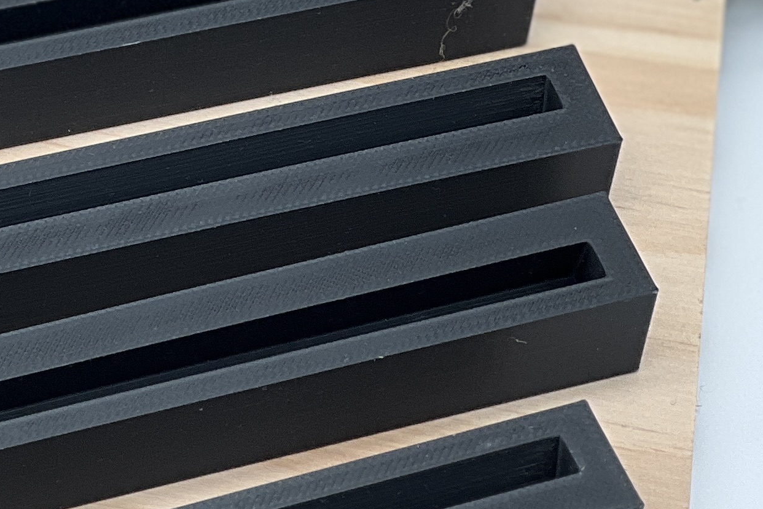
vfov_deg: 5.3
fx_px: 5510
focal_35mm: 260
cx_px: -391
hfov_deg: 7.8
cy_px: 27
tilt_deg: -48.5
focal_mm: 9
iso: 40
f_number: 2.8
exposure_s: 1/121
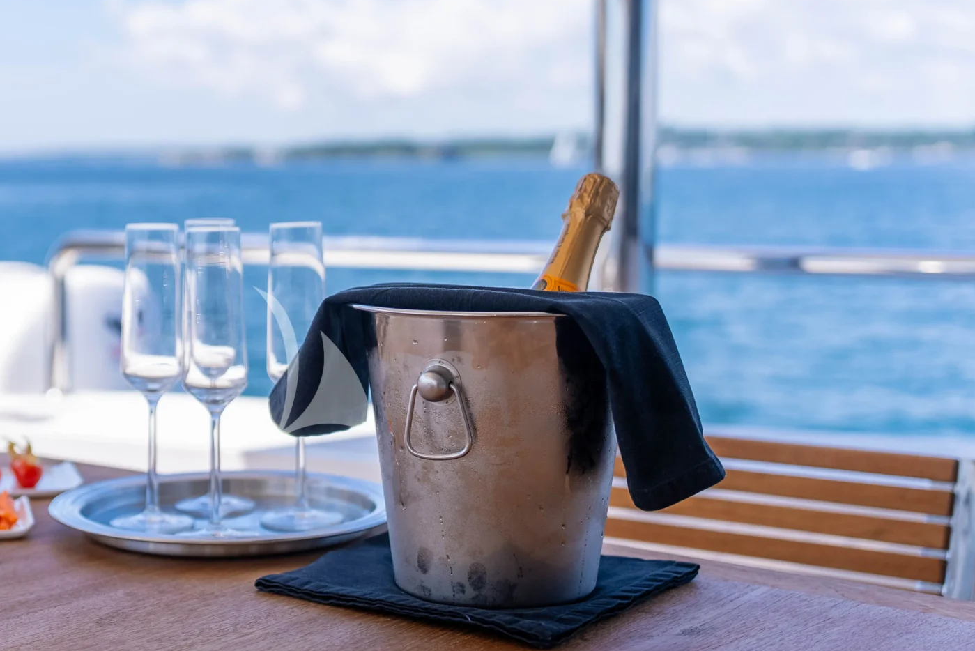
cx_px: 312
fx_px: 1598
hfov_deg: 33.6
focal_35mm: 59
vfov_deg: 23.0
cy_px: 364
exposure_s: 1/2000
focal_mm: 43
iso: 160
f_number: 2.8
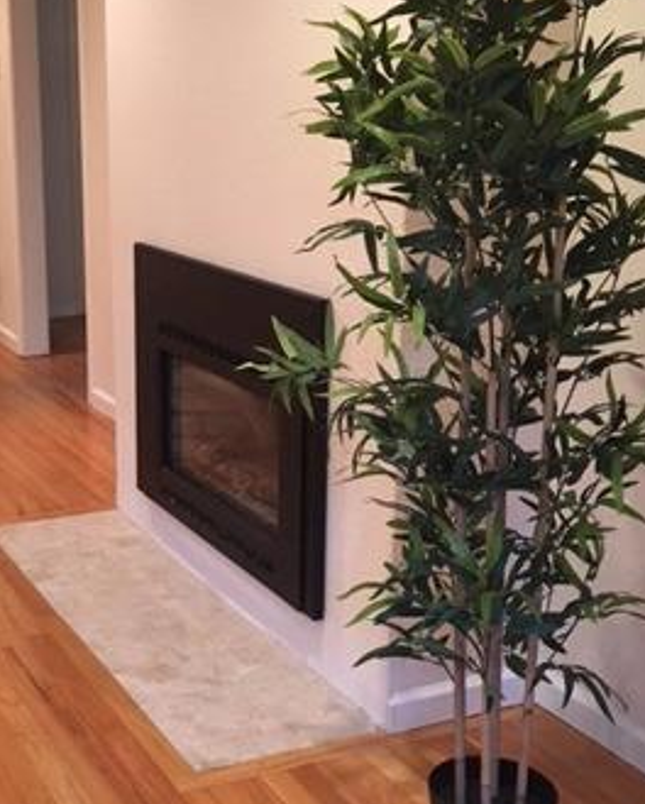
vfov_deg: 34.1
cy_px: 374
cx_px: 112
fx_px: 1310
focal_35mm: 55
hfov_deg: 27.0
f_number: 2.2
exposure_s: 1/24
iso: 200
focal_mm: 4.15
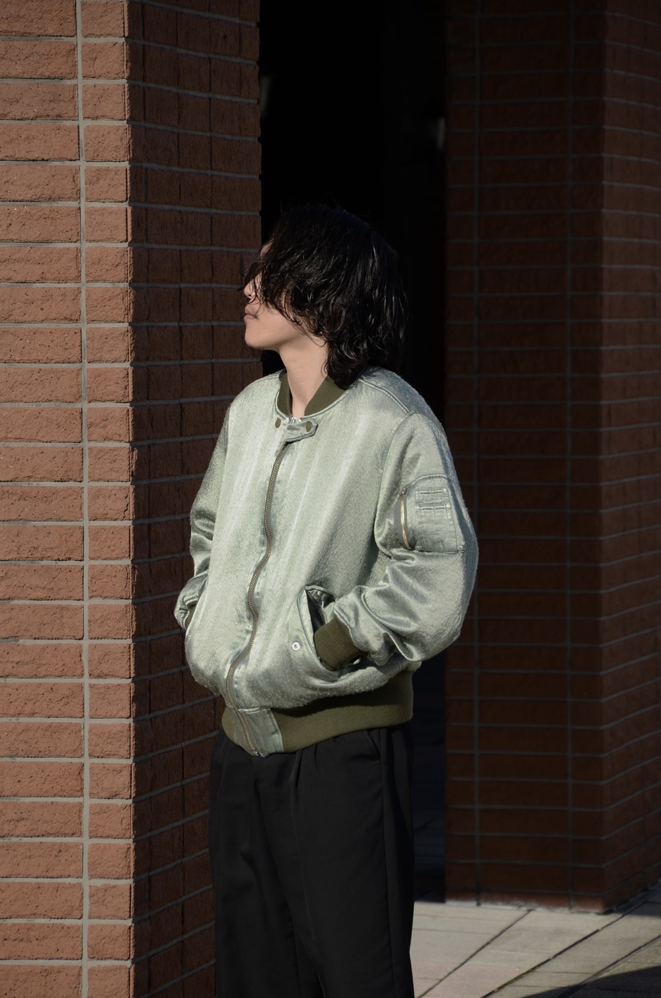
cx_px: 330
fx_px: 5600
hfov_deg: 6.8
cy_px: 499
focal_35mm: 202
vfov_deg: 10.2
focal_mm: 135
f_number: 6
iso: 160
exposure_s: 1/800
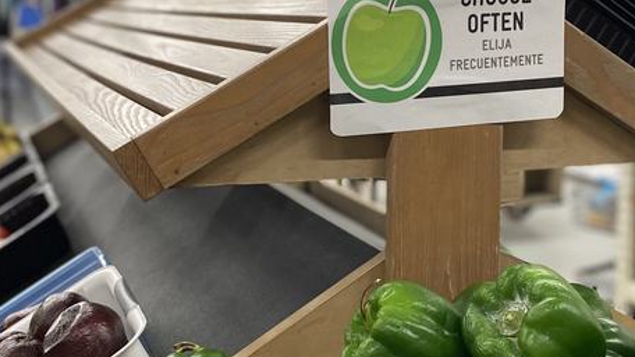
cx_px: 348
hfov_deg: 36.0
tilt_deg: -9.0
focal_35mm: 58
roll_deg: +0.1
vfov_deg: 20.7
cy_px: 181
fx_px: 976
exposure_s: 1/60
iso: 160
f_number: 1.8
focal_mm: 4.25
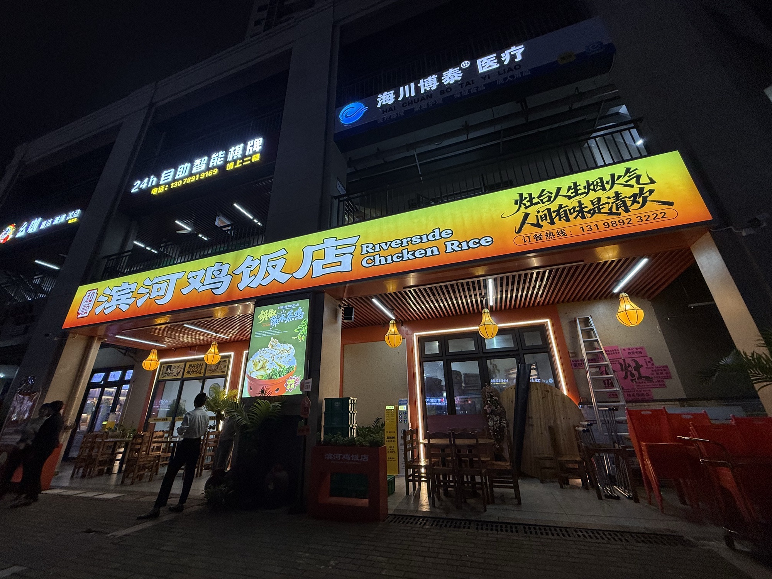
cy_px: 290
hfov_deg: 102.1
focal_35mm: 14
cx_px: 386
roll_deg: +1.1
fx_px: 312
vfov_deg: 85.7
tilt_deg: +21.8
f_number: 2.2
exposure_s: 1/100
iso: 125
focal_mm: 2.22
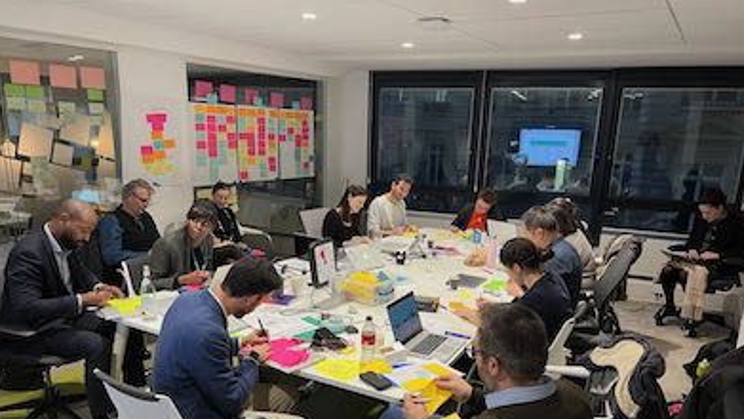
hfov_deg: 66.1
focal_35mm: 29
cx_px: 377
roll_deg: -2.2
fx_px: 572
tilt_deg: -16.0
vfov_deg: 39.7
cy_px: 280
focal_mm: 5.7
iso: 125
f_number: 1.5
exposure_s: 1/94
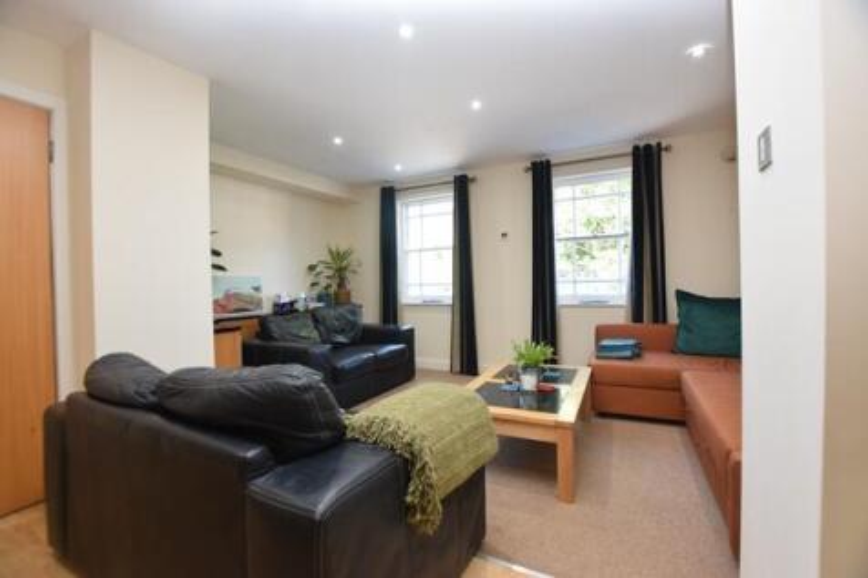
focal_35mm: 15
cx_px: 434
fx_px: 362
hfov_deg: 100.4
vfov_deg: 77.3
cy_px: 289
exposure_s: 1/100
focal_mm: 10
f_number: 5
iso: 800
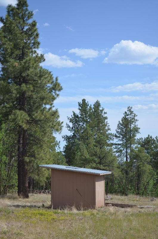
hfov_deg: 20.1
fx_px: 446
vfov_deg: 29.9
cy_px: 120
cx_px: 79
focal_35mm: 68
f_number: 5.3
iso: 100
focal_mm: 45
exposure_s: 1/500
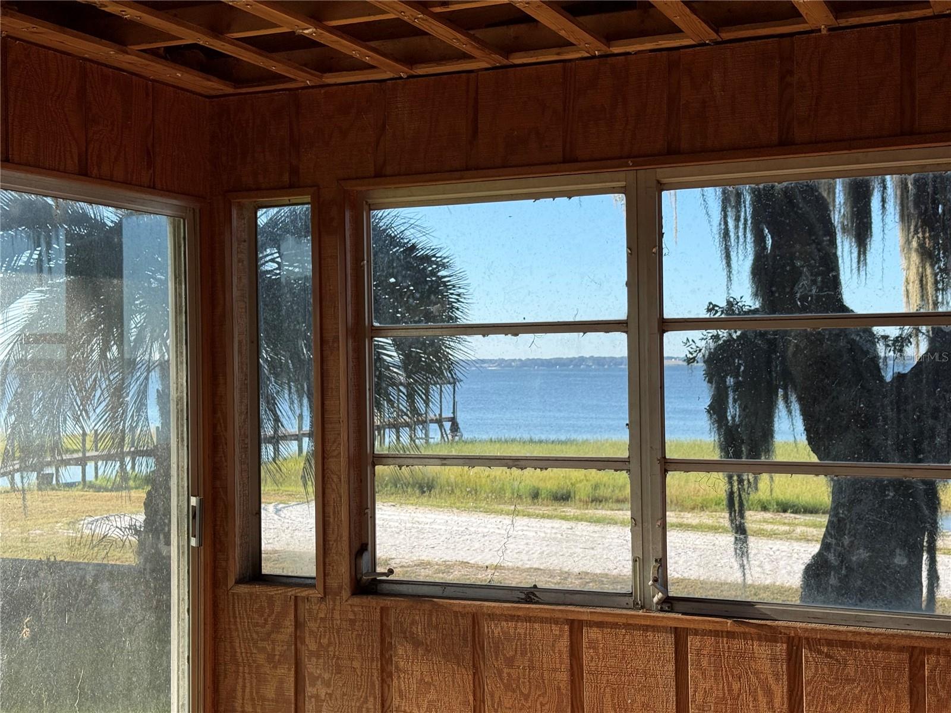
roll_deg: +1.8
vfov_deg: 30.3
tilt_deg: +0.3
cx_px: 476
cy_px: 356
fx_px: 1319
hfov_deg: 39.7
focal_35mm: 48
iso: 64
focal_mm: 6.76
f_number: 1.78
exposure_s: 1/1795
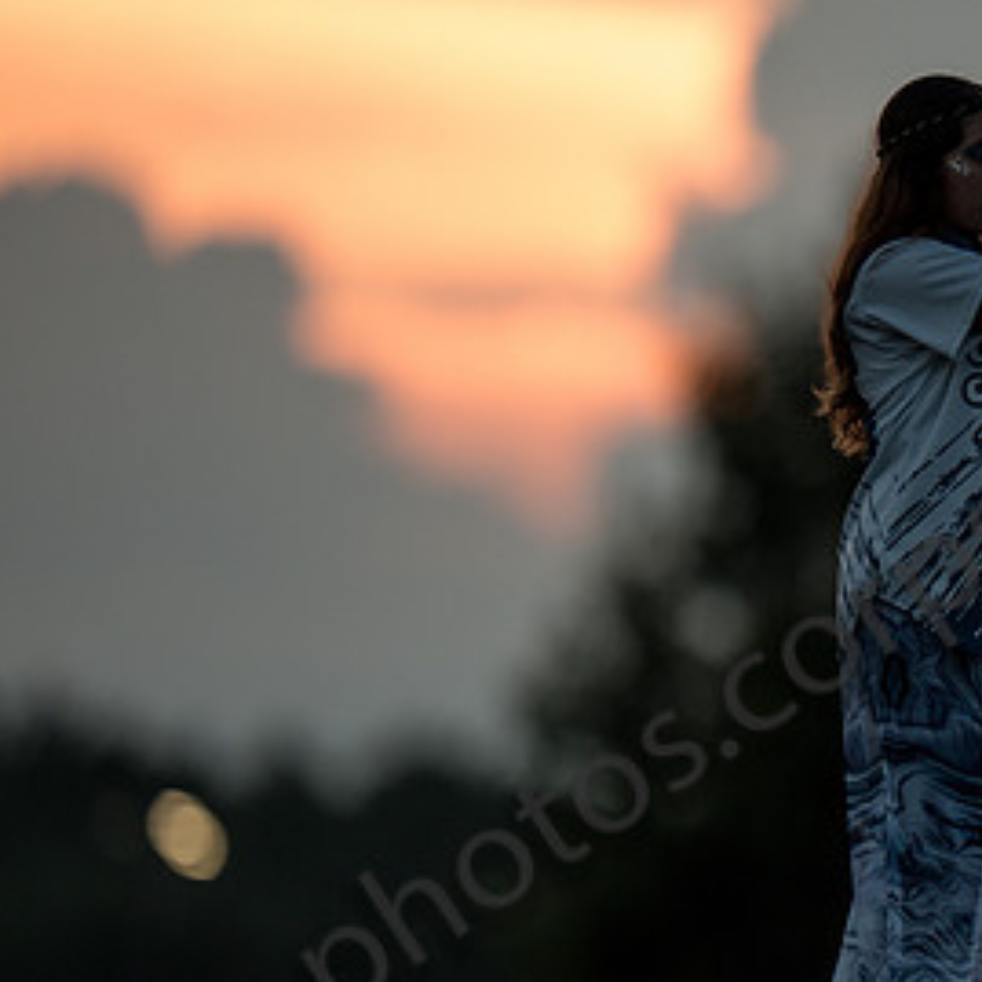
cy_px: 593
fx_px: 23494
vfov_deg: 2.4
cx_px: 978
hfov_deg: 2.4
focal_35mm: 732
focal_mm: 400
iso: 320
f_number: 2.8
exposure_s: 1/1600
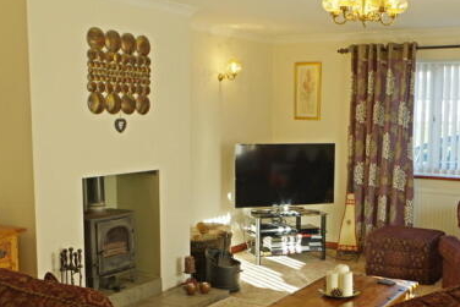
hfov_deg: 41.5
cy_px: 202
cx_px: 295
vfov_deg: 28.5
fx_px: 601
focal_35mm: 47
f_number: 5
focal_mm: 18
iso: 1600
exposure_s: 1/125
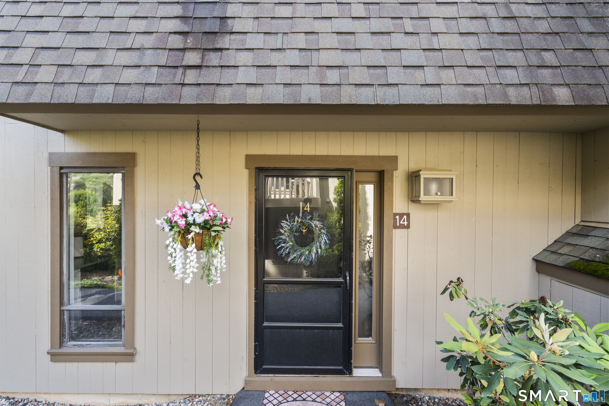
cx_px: 304
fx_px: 271
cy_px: 203
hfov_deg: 96.7
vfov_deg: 73.7
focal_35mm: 16
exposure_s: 1/3
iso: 250
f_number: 9
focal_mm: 16
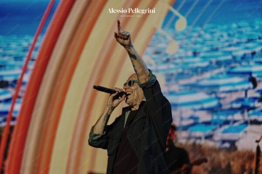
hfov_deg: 11.4
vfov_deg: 7.6
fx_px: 1310
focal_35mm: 180
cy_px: 87
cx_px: 131
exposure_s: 1/200
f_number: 4
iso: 400
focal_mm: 180
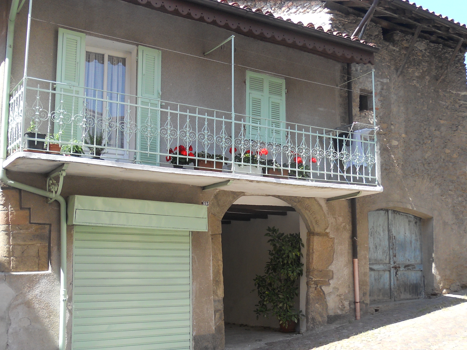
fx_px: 526
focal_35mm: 39
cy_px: 211
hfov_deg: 47.9
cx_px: 233
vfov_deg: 36.7
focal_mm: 4.9
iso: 80
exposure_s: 1/250
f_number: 3.2
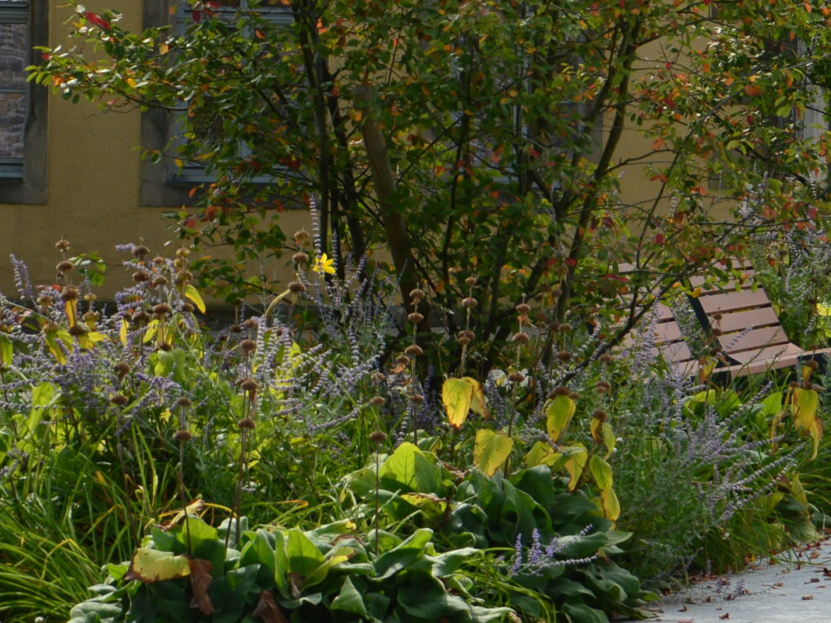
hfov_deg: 8.7
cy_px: 70
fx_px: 5377
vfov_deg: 6.6
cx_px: 976
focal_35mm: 224
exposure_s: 1/400
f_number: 9
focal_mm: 60
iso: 200
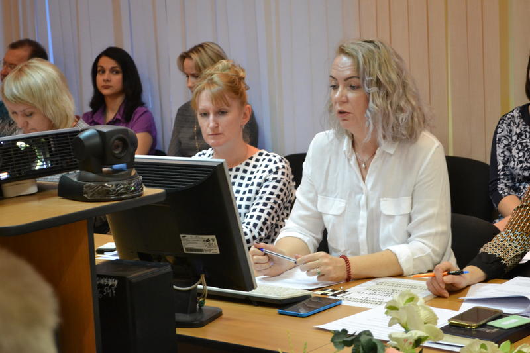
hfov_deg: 24.6
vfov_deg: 16.5
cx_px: 265
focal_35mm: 82
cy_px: 176
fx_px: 1214
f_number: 5.6
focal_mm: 55
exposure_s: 1/30
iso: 1400
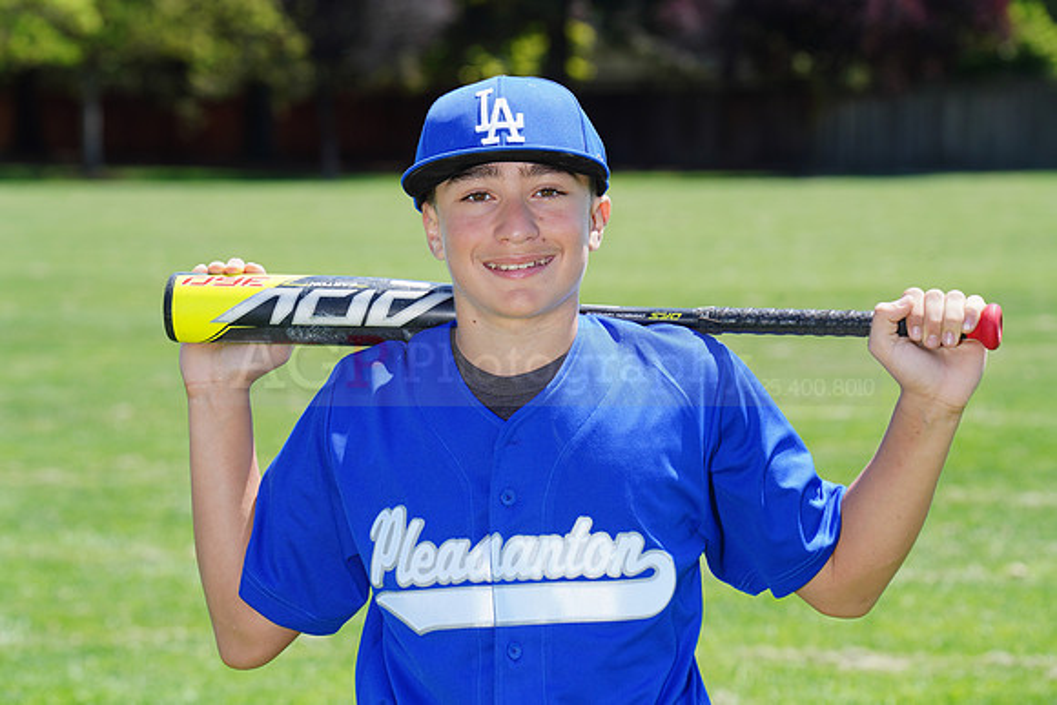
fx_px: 5110
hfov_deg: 11.8
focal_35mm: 174
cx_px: 528
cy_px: 352
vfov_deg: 7.9
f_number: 9
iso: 160
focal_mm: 174
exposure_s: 1/200
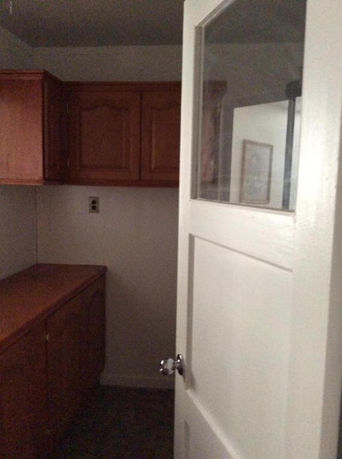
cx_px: 171
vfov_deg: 56.9
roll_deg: -0.8
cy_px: 230
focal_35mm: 32
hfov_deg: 44.0
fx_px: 423
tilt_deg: -6.4
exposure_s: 1/15
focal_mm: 3.3
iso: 500
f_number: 2.4
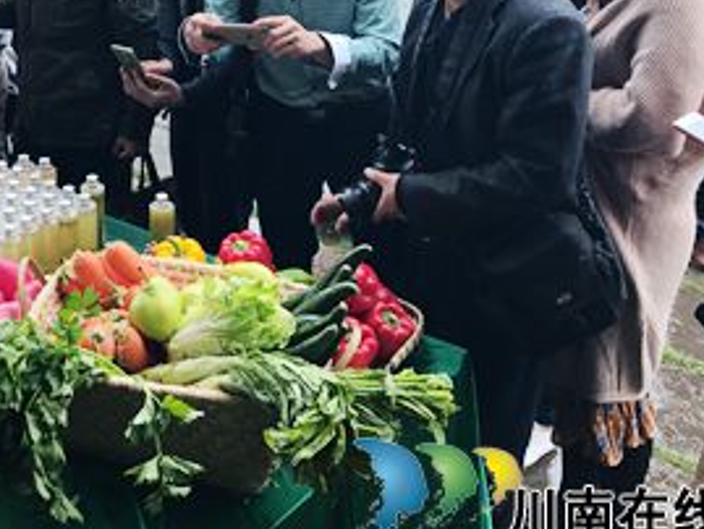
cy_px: 98
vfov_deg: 27.4
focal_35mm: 52
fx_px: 1058
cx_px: 120
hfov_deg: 35.4
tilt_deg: -15.1
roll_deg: -1.1
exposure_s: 1/179
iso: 20
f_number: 1.8
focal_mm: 3.99
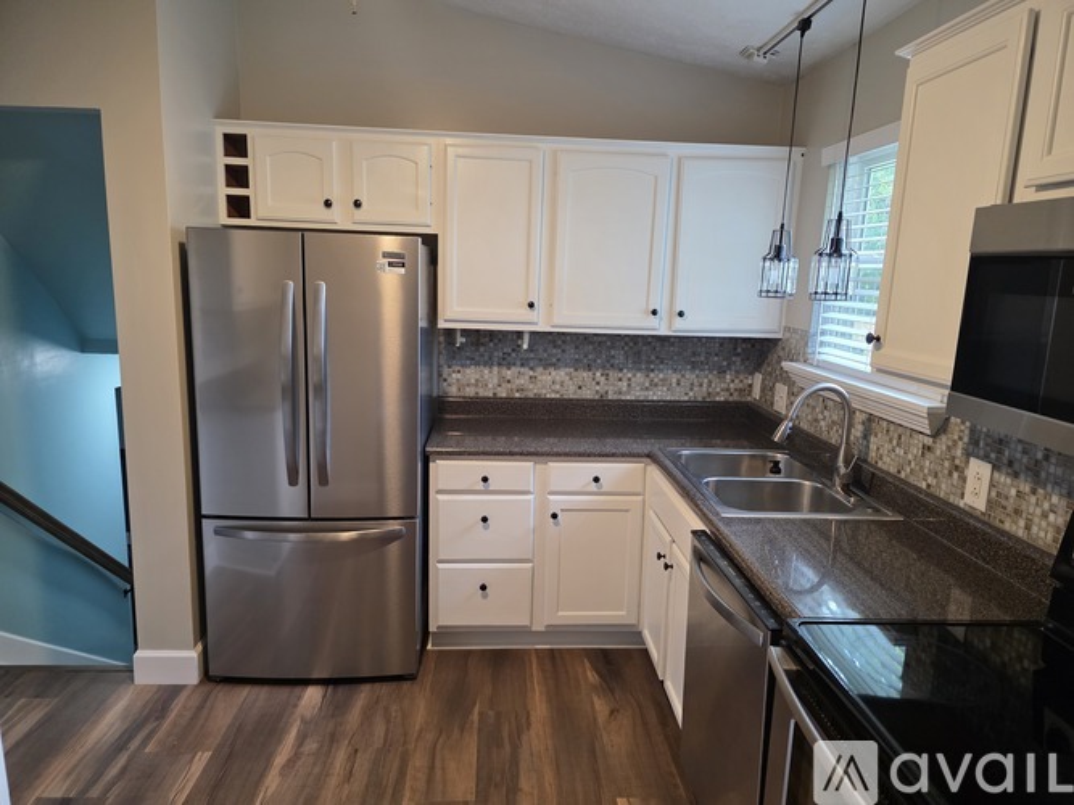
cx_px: 537
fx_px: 713
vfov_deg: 58.9
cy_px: 402
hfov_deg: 73.9
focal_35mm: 23
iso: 500
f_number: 1.7
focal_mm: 6.3
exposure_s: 1/120
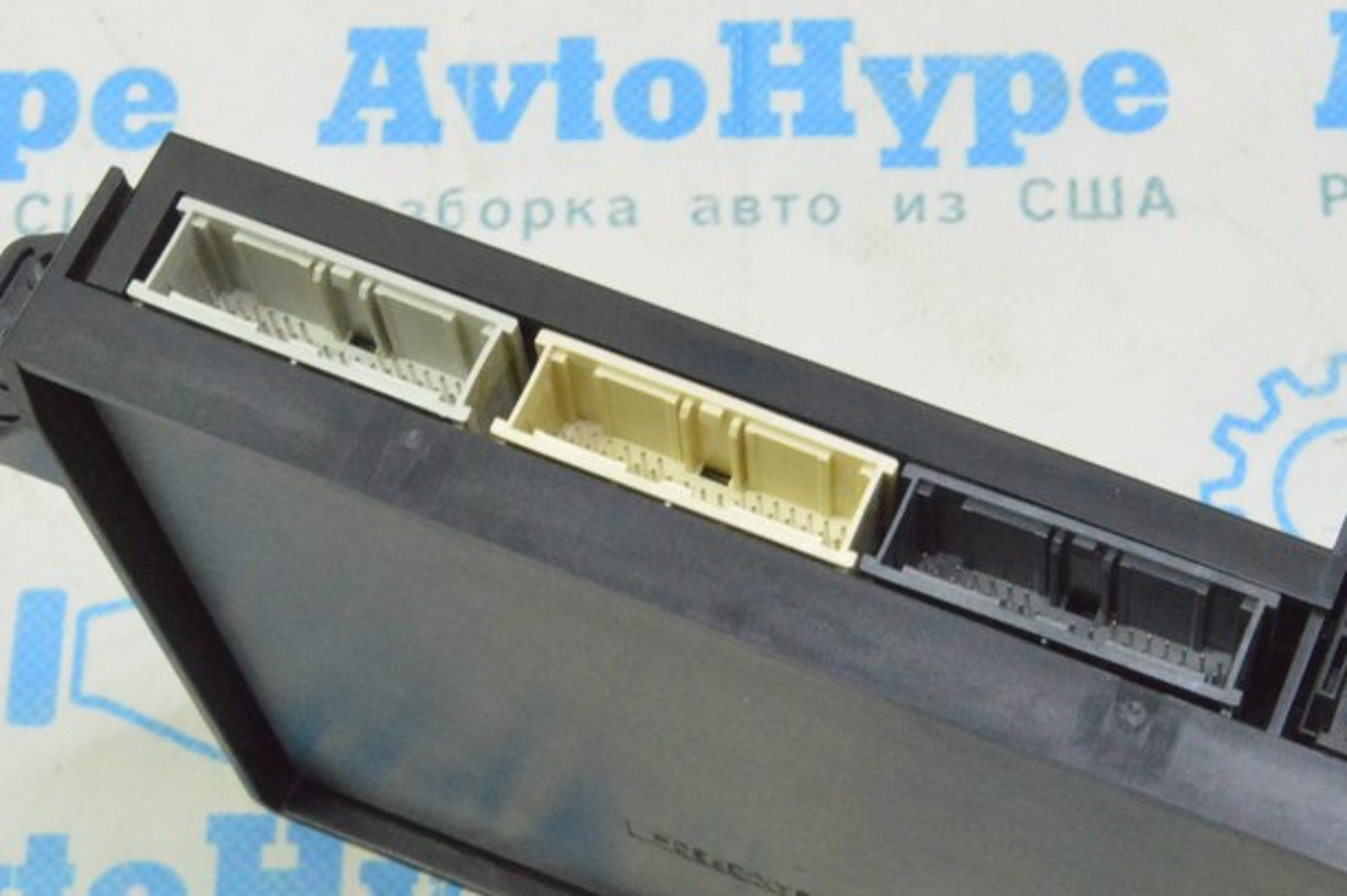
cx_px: 773
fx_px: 2910
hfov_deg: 26.0
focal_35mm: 78
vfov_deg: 17.5
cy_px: 463
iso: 6400
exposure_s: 1/20
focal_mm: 31
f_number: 20
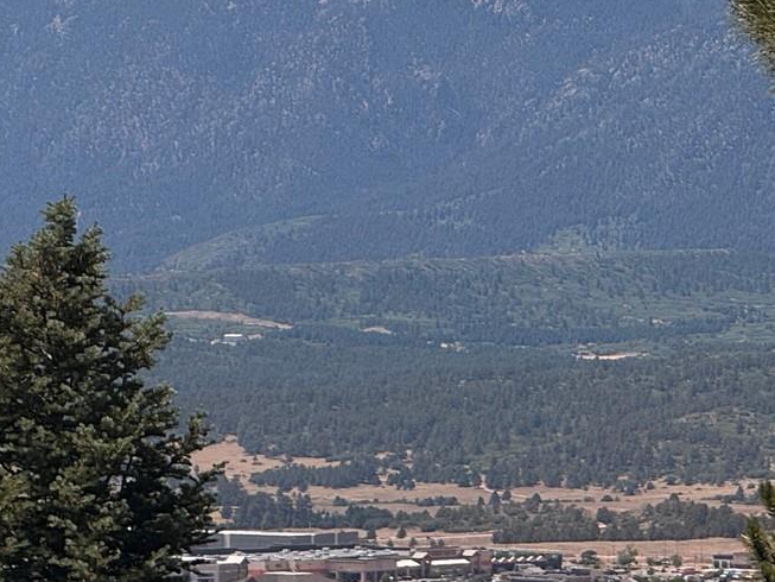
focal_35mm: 294
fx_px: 6583
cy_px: 62
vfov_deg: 5.1
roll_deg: -0.5
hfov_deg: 6.7
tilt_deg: +2.1
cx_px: 65
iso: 40
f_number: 2.8
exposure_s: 1/3344
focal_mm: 15.66
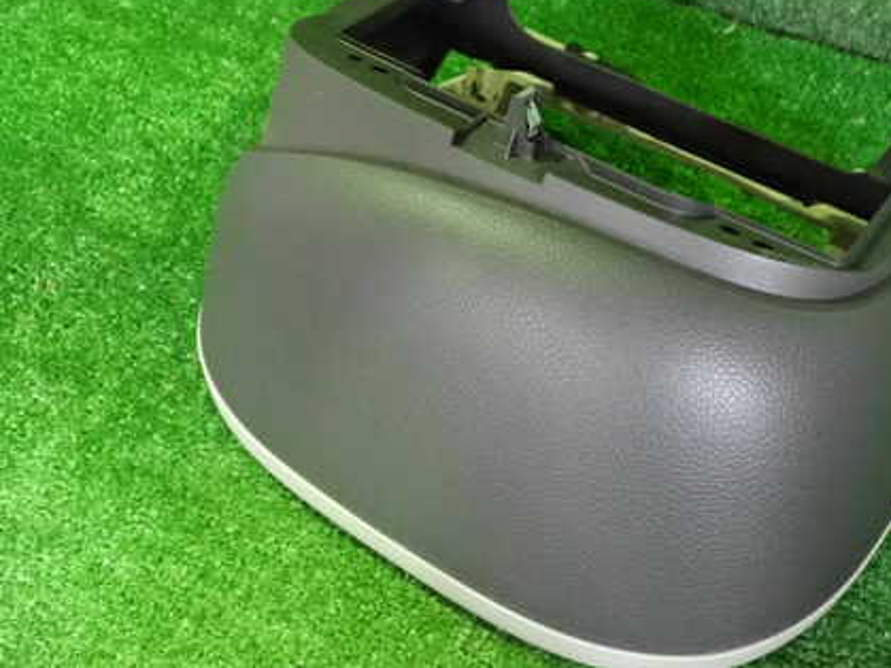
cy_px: 281
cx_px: 570
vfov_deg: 33.5
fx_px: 1106
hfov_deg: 43.4
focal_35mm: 43
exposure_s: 1/60
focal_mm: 5.4
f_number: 2.3
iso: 2000
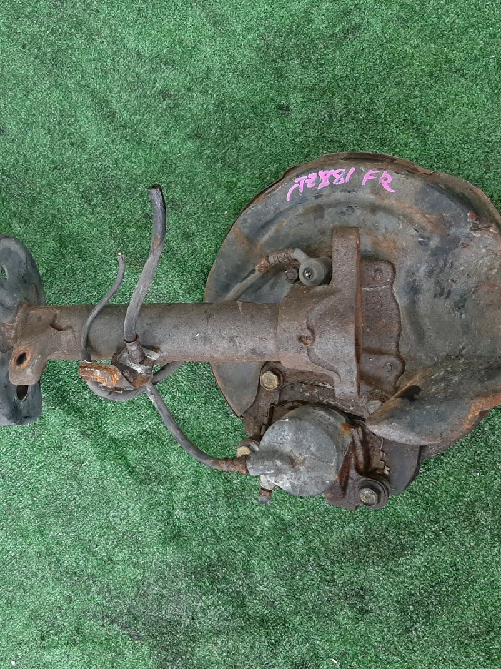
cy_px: 335
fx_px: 676
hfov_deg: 39.2
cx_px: 103
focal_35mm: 35
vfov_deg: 52.6
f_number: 1.7
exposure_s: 1/50
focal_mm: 3.93
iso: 166
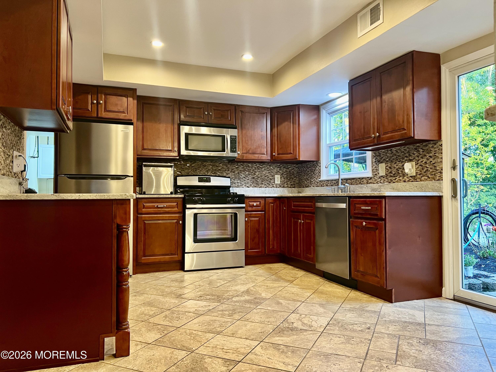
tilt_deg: +1.6
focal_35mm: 26
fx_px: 373
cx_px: 248
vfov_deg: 53.1
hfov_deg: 67.3
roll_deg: +0.4
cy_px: 186
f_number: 1.5
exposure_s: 1/60
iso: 160
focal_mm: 5.7
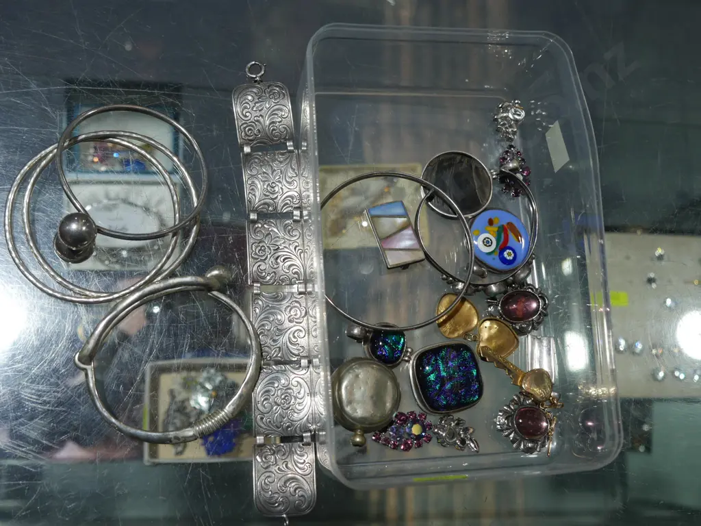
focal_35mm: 40
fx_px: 810
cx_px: 350
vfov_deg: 36.0
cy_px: 263
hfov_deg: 46.8
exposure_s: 1/100
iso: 200
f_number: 4.5
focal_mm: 20
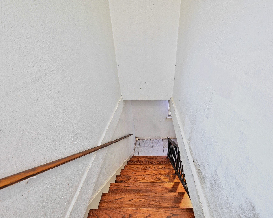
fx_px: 129
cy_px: 110
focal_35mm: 16
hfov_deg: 92.6
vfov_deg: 80.4
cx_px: 155
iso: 400
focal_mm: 14
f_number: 8
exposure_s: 1/8
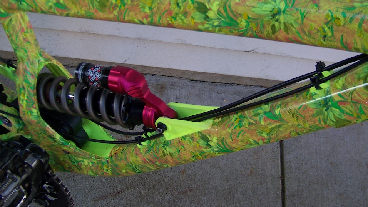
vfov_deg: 28.1
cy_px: 66
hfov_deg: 48.4
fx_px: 410
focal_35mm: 42
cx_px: 181
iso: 64
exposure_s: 1/50
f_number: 2.8
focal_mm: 5.85
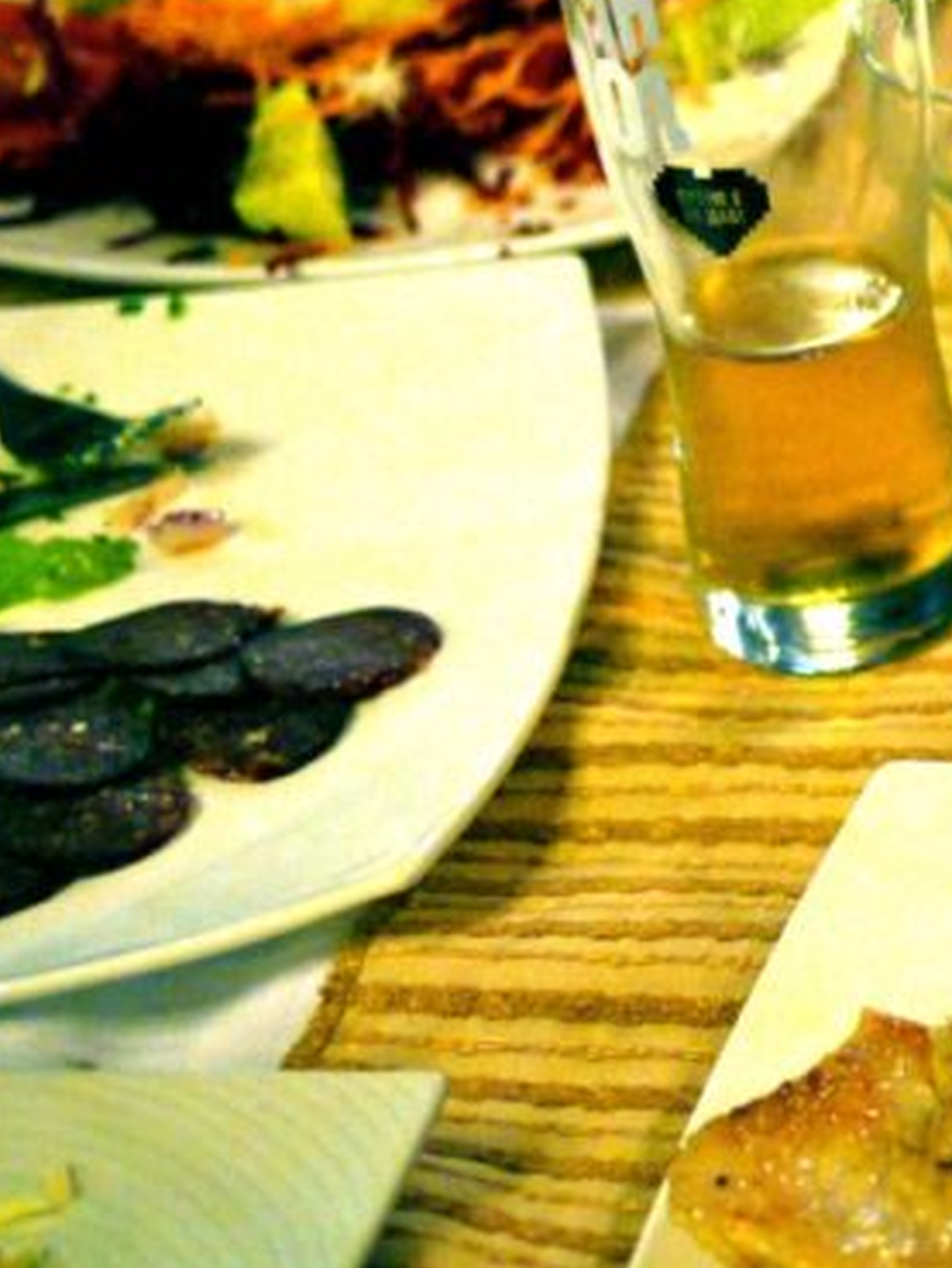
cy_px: 333
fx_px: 4068
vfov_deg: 17.6
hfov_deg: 12.6
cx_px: 1495
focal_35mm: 111
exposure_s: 1/60
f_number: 1.7
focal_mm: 20
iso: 800
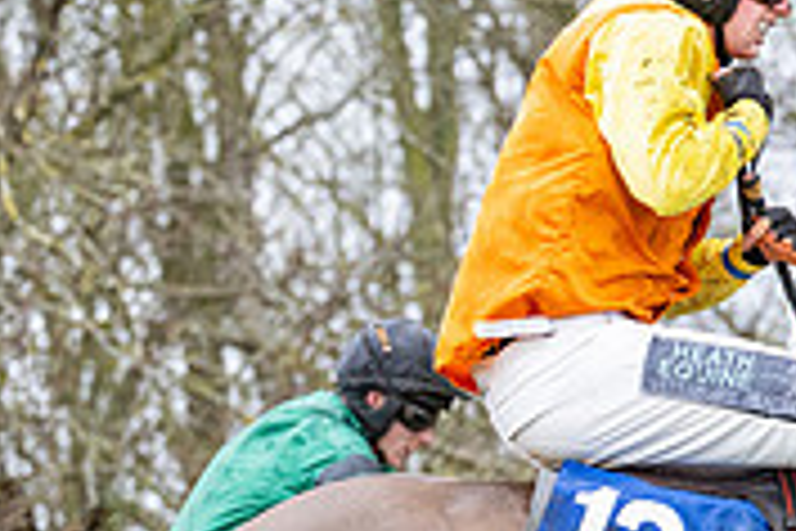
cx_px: 716
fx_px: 6124
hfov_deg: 7.4
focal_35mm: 277
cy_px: 835
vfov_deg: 4.9
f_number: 2.8
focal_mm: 70
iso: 1600
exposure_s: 1/1000
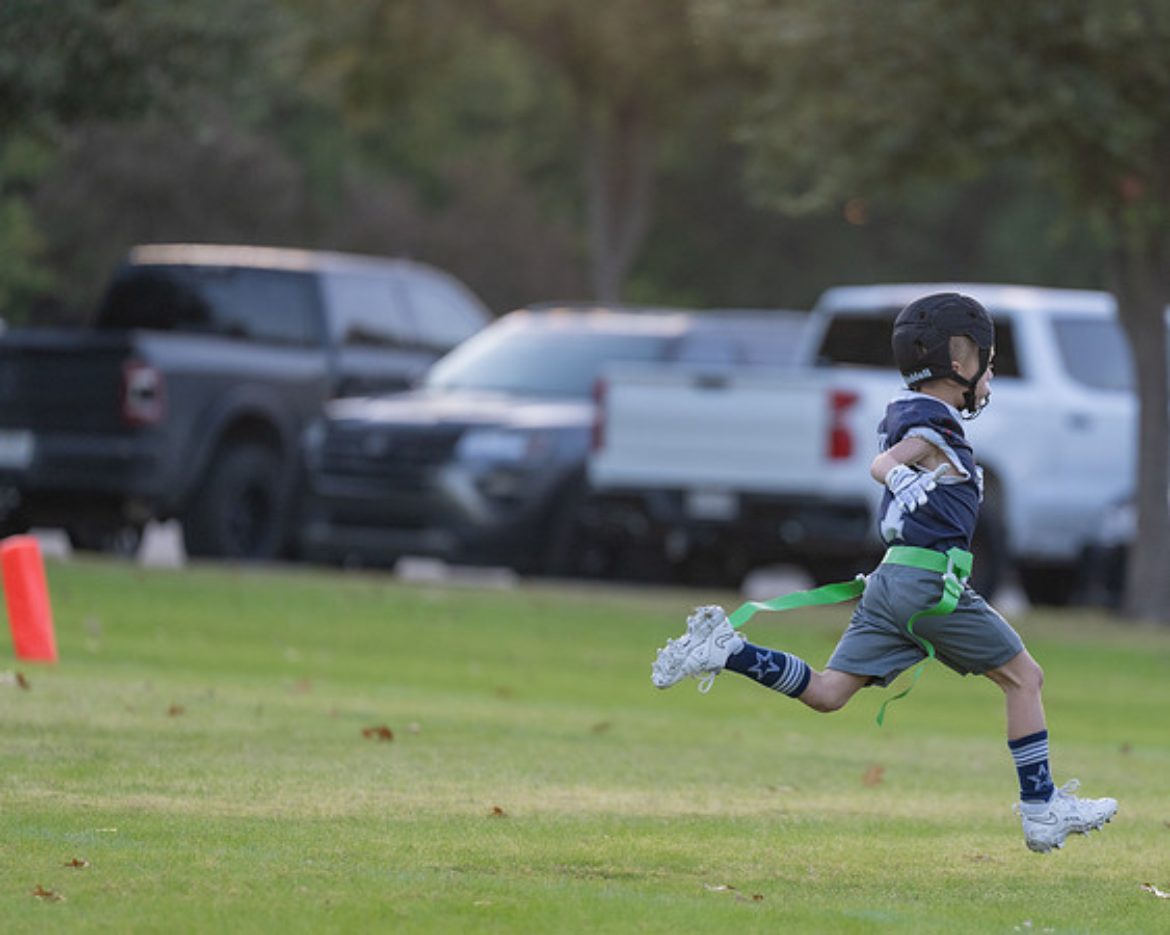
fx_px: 10507
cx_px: 811
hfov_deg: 6.4
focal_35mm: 304
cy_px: 515
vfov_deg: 5.1
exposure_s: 1/1000
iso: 800
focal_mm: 200
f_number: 2.8
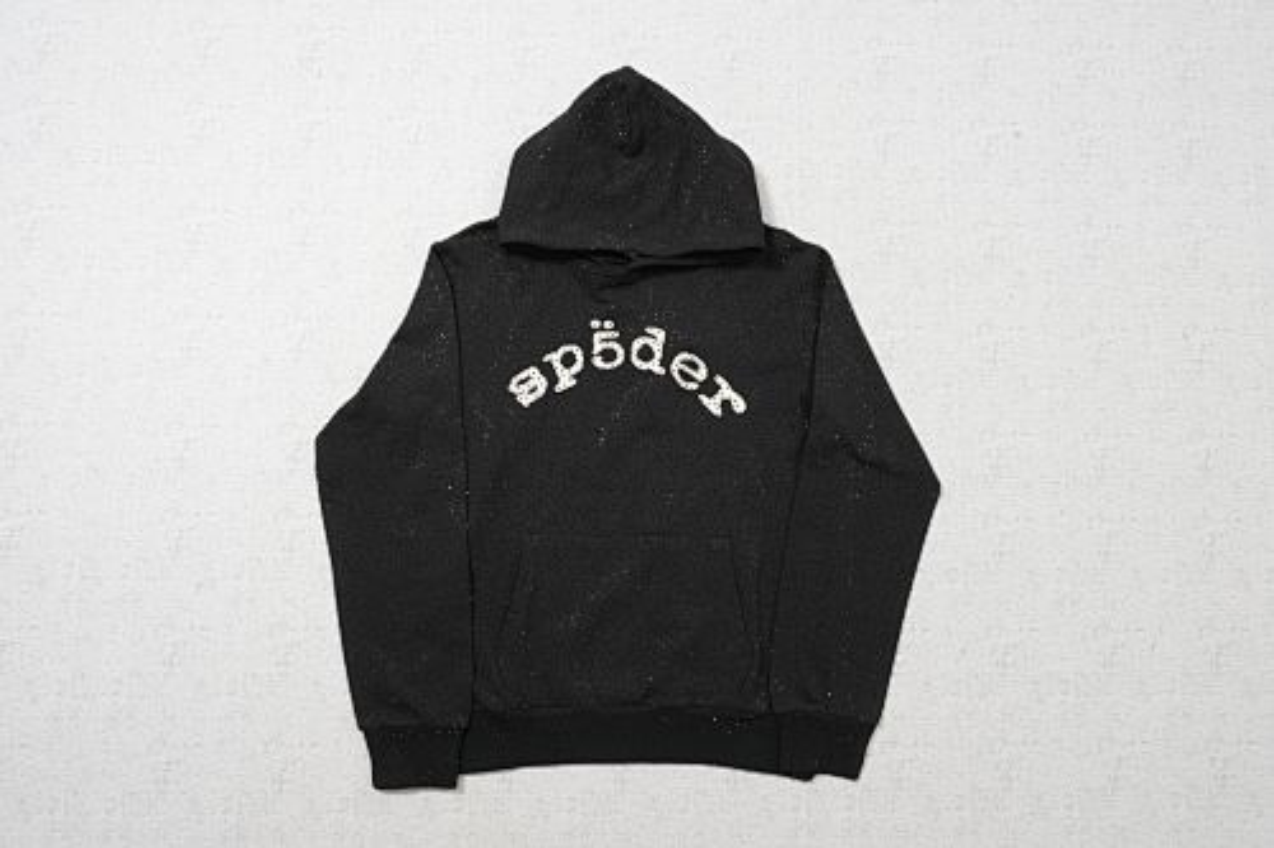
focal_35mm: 26
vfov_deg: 50.4
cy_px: 424
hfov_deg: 70.5
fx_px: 902
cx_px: 637
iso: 1600
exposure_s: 1/100
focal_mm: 17
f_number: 10
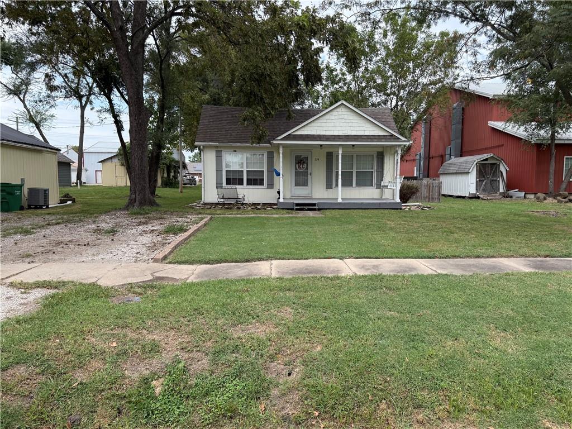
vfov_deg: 56.8
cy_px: 214
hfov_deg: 71.6
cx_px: 286
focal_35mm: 24
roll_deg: +0.6
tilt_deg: -4.9
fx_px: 397
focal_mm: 6.76
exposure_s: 1/1156
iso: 100
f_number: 1.78
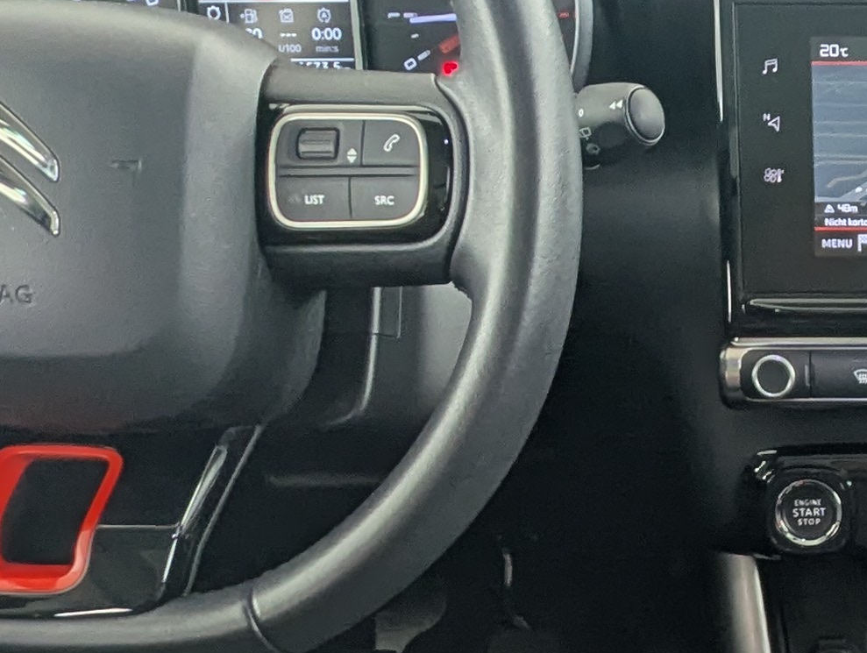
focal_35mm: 66
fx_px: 1656
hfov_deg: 26.9
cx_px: 961
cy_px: 658
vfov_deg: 21.5
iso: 47
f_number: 2.2
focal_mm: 2.35
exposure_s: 1/30
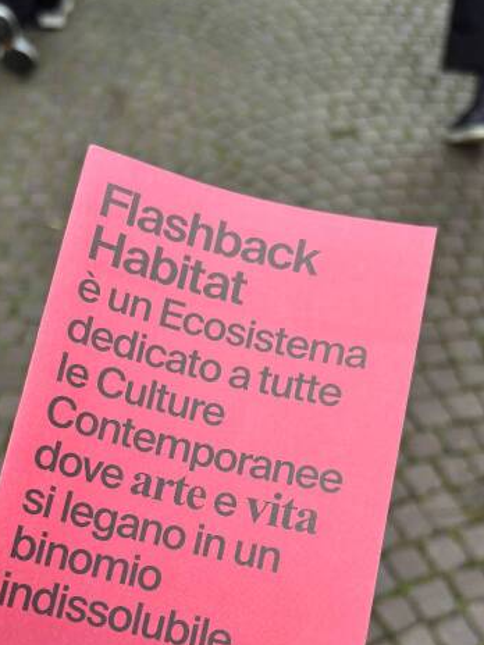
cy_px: 450
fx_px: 802
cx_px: 196
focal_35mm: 43
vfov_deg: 43.0
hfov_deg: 33.5
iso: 50
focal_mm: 5.96
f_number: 1.6
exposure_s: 1/568
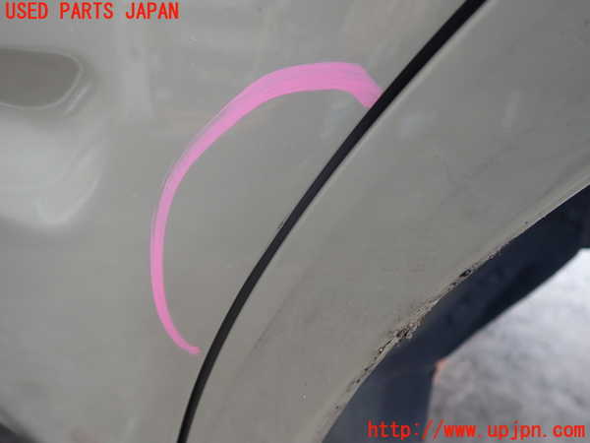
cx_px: 295
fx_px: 511
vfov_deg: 46.8
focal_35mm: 30
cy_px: 222
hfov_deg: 60.0
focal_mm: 5.4
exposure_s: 1/125
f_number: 2.3
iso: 125
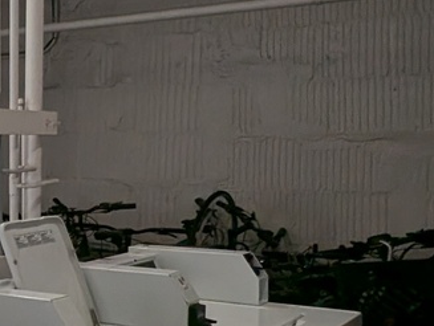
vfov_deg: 25.7
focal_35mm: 57
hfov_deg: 22.6
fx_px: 715
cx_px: -312
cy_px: 183
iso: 71
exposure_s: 1/120
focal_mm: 1.95
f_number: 2.2
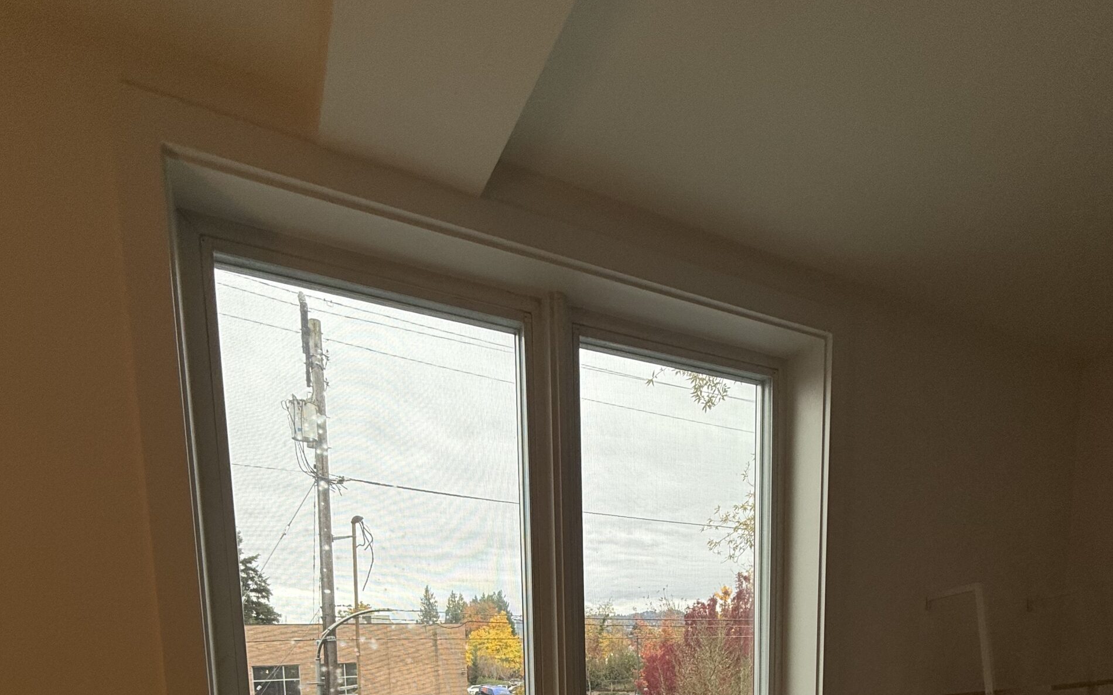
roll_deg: +0.7
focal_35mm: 20
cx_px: 553
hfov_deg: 85.1
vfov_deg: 47.8
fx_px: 607
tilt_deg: -6.7
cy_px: 716
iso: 50
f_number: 2.2
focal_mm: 2.22
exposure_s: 1/99
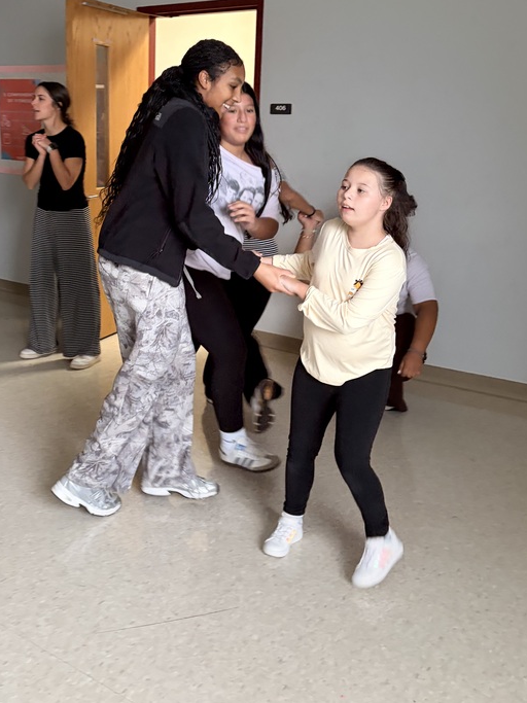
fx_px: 792
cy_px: 288
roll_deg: -2.8
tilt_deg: -11.1
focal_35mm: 39
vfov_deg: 47.6
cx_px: 187
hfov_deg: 36.5
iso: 400
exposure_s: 1/60
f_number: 1.6
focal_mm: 5.96
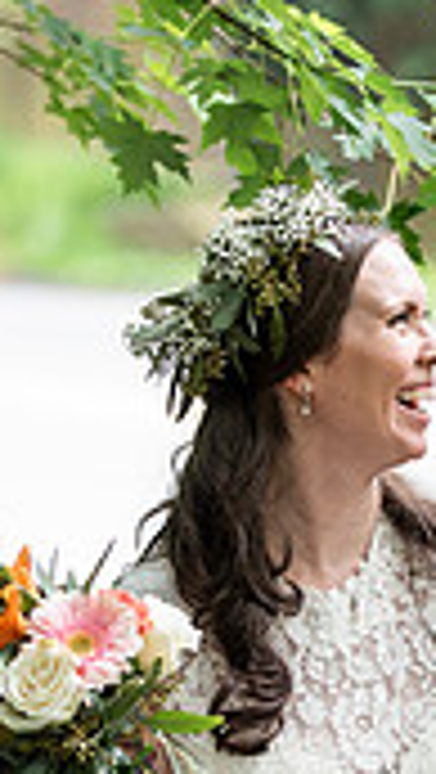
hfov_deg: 3.4
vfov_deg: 6.0
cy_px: 578
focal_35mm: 360
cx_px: 391
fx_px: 7385
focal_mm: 102
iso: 640
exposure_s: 1/500
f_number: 2.8
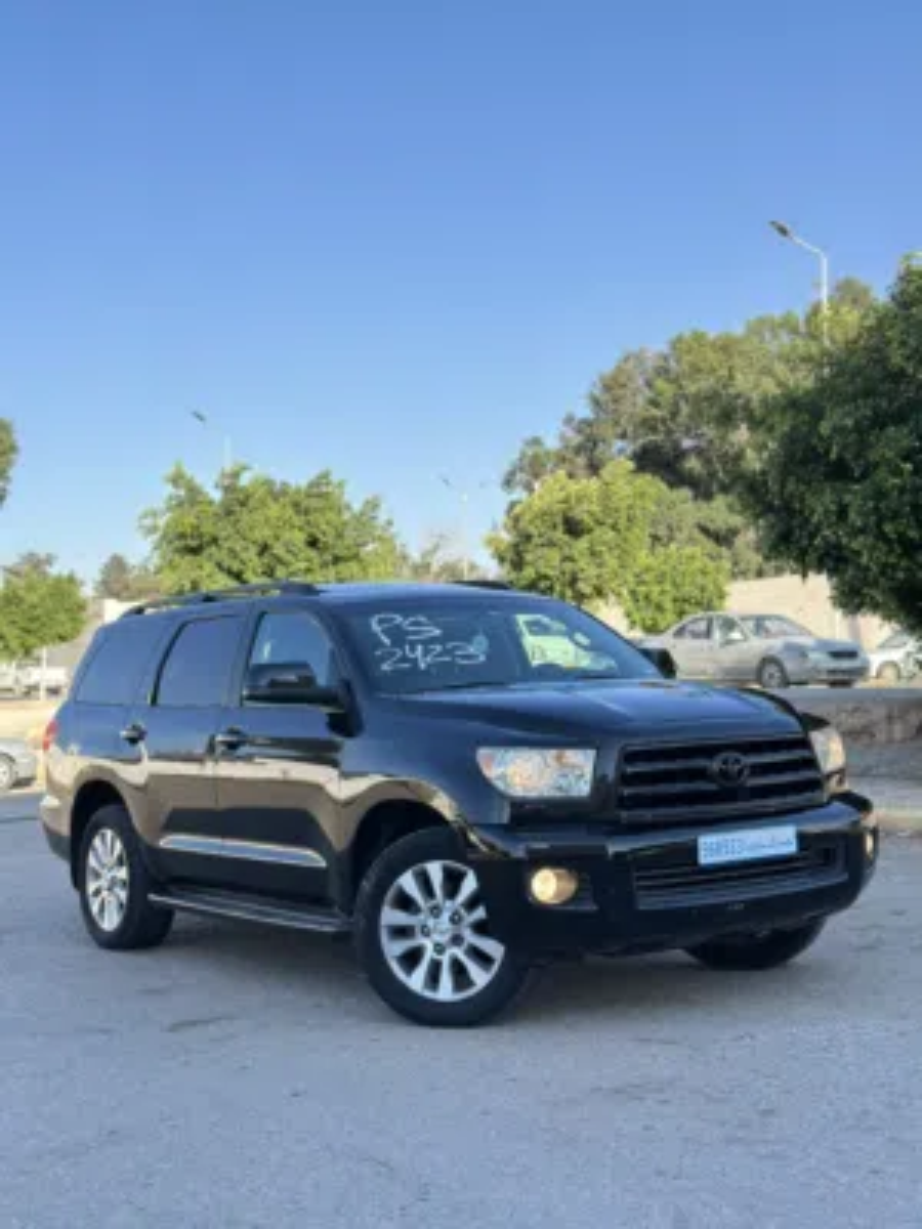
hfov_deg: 30.3
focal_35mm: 48
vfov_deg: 39.7
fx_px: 1705
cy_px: 614
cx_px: 461
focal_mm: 6.86
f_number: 1.78
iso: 80
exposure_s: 1/1323
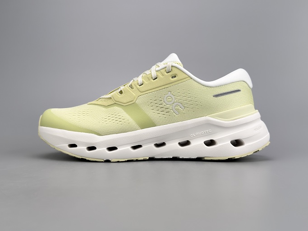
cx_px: 152
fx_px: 365
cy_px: 112
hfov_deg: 45.8
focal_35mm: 41
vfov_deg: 35.1
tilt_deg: -0.5
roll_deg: +0.7
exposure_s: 1/883
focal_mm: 6.76
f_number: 1.78
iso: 100
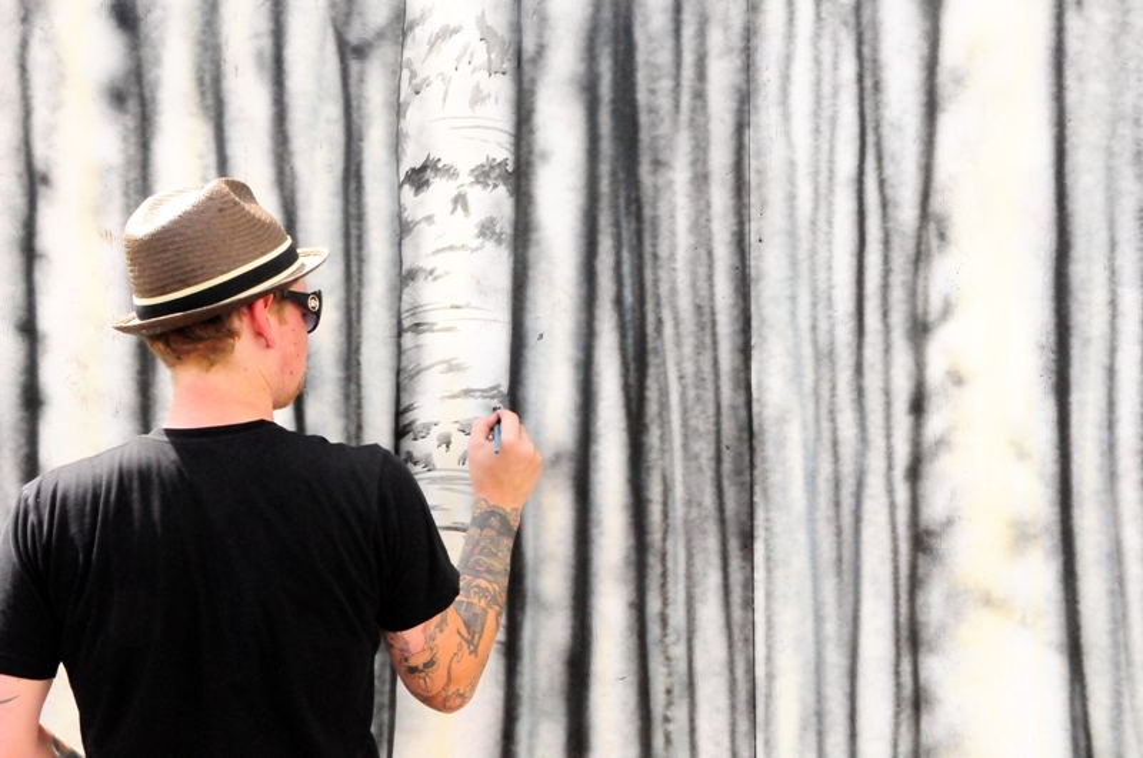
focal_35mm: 54
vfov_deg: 25.0
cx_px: 572
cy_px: 379
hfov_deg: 36.9
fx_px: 1712
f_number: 18
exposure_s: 1/500
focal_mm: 36
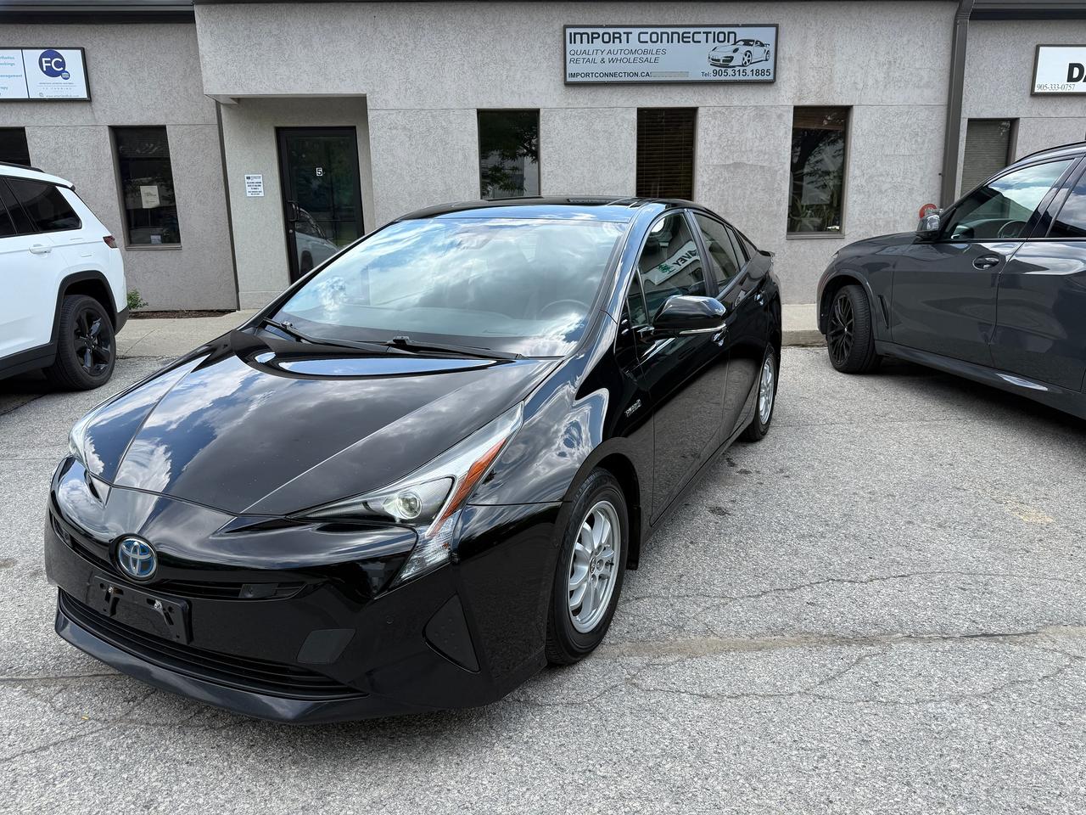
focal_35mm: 24
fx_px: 753
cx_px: 543
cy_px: 408
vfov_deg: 56.8
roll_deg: +0.1
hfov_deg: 71.6
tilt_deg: -13.0
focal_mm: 6.76
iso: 80
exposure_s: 1/1385
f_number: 1.78
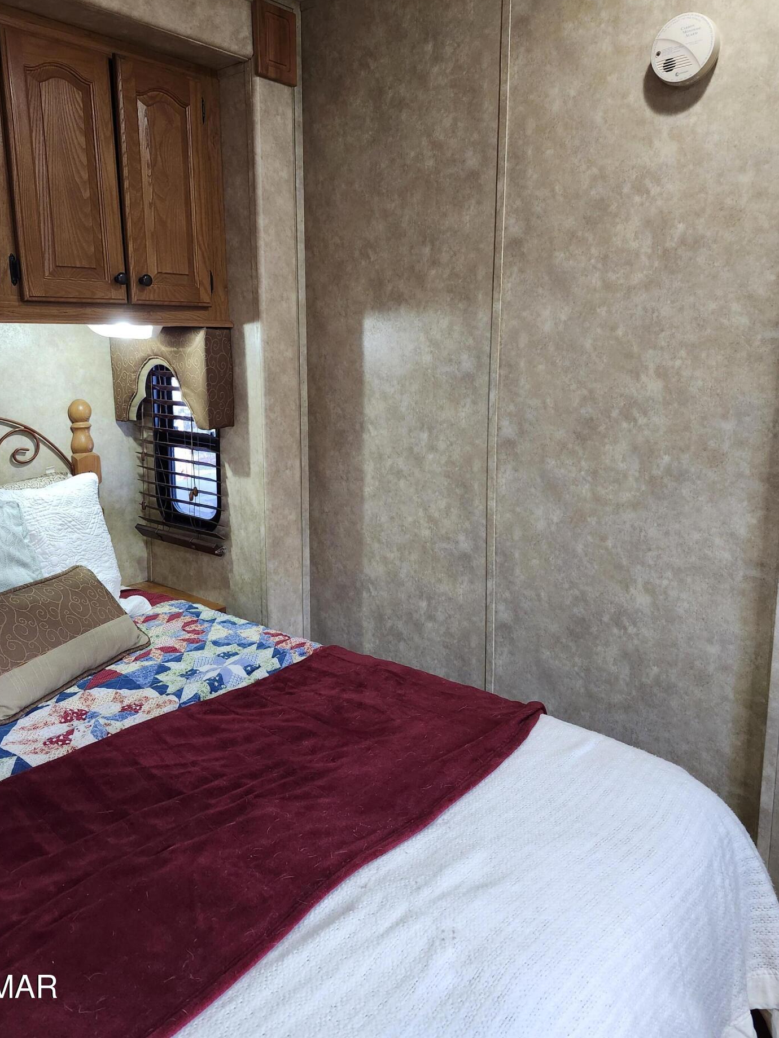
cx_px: 363
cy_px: 474
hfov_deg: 54.8
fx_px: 750
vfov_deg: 69.3
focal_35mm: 25
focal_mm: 5.54
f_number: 1.8
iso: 640
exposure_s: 1/60
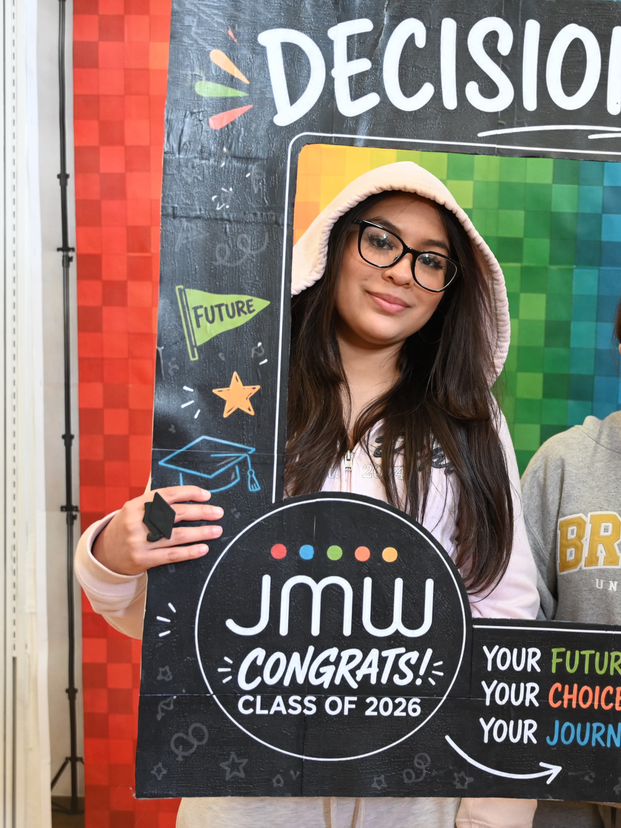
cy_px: 412
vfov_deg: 32.2
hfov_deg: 23.7
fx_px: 1435
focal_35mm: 60
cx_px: 574
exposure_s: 1/40
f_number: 4
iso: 2000
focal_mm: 41
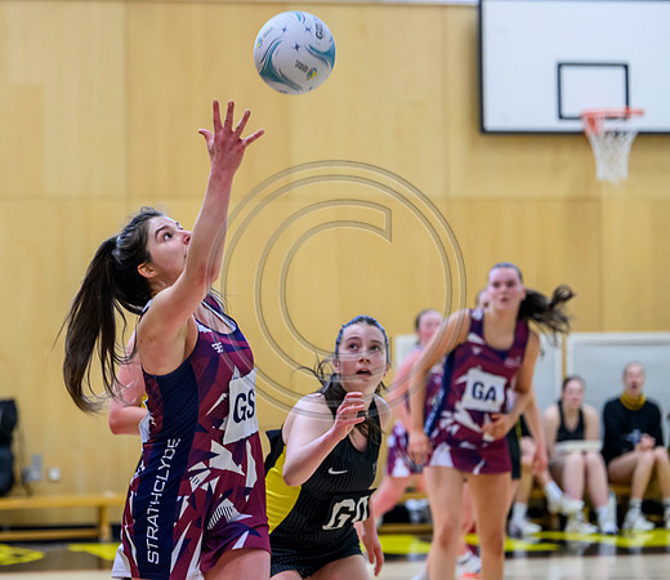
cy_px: 264
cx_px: 195
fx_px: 2723
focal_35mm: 133
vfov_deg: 12.2
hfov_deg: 14.0
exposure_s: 1/800
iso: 4000
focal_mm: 103
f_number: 3.2
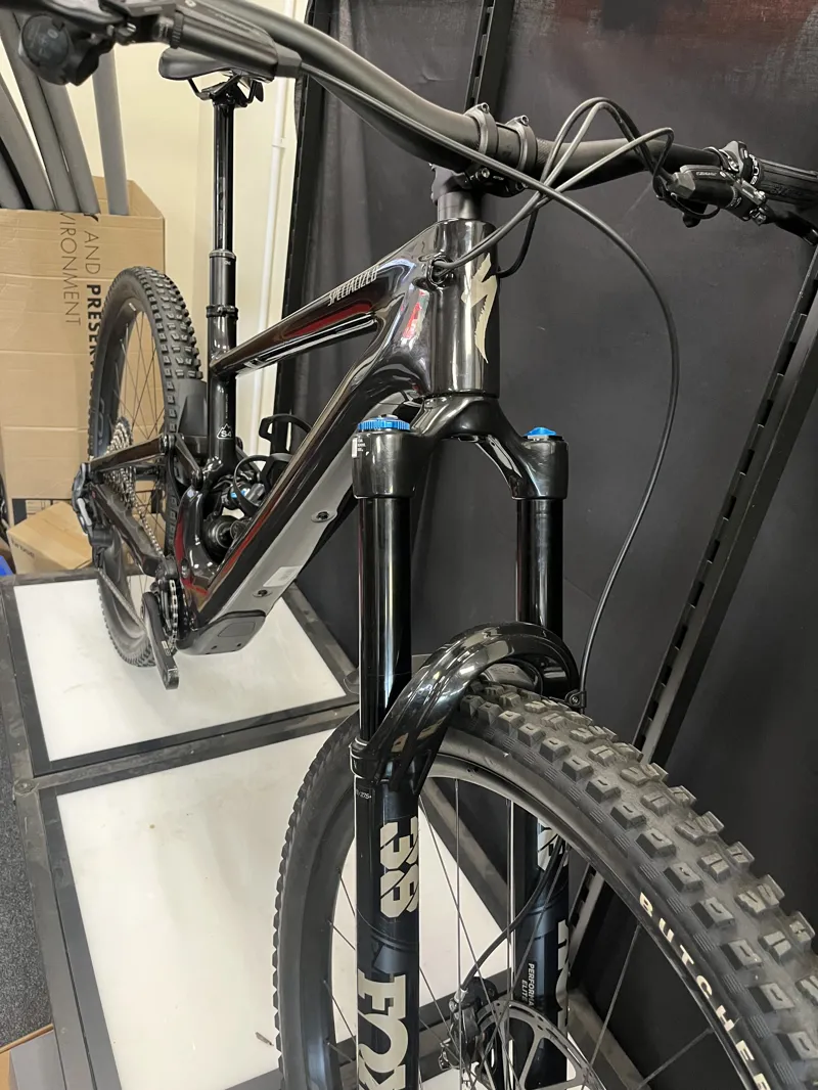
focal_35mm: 26
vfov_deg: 67.3
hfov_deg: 53.1
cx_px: 409
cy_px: 545
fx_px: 819
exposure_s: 1/50
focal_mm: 5.1
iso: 320
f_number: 1.6
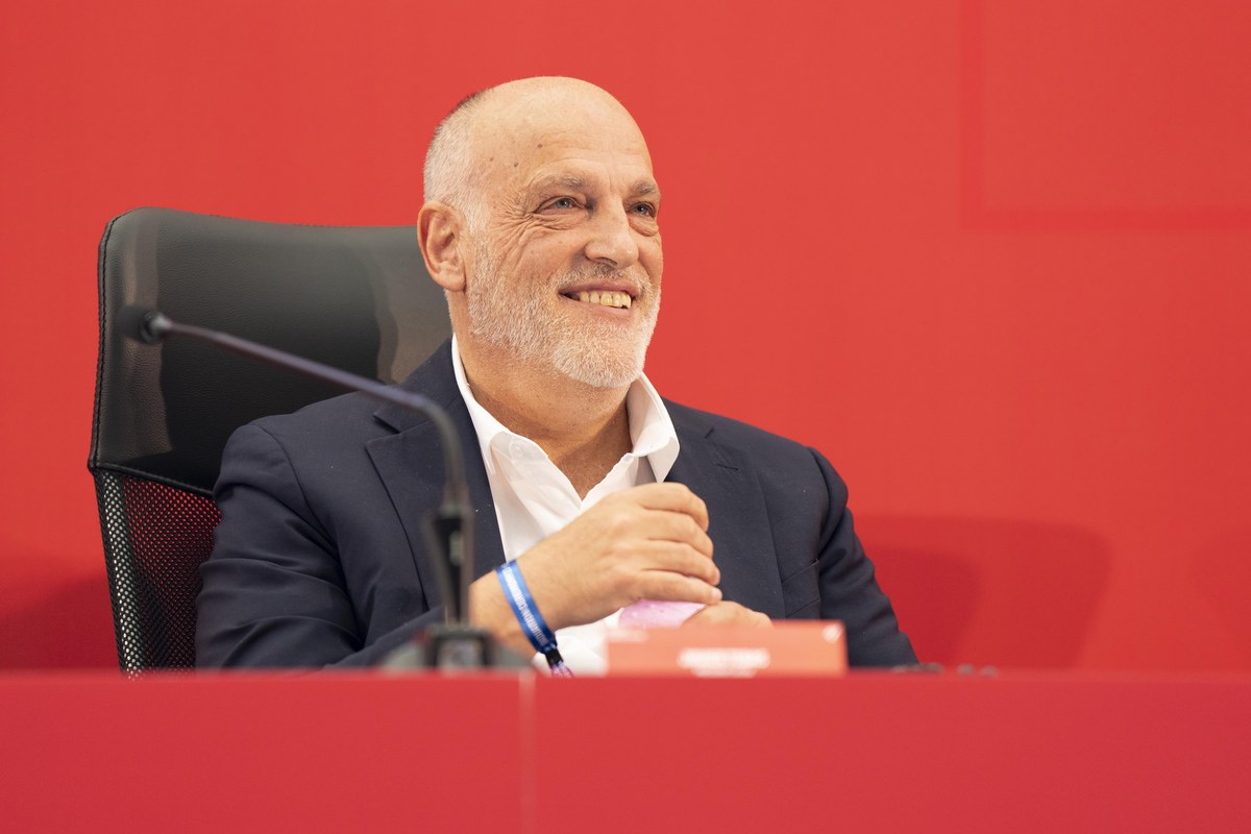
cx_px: 626
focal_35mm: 200
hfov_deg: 10.3
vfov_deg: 6.9
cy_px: 417
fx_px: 6949
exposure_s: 1/400
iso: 800
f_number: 3.2
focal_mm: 200
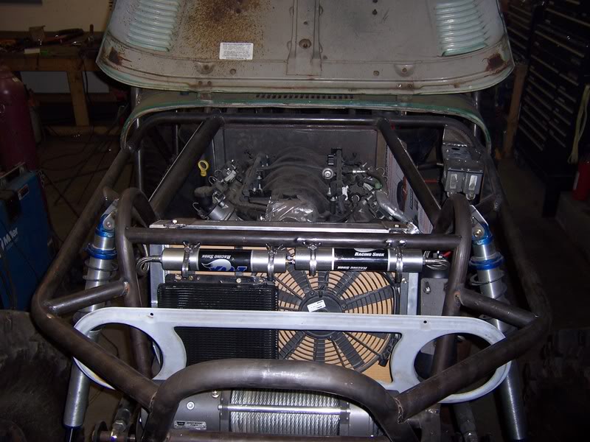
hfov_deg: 55.4
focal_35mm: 33
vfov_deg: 42.9
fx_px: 562
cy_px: 221
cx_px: 295
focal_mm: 5.5
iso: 80
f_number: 2.8
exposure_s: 1/60
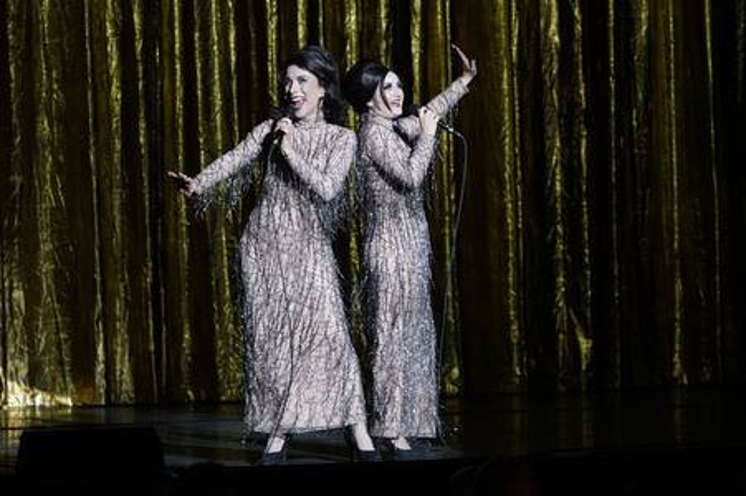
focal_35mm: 158
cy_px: 248
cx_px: 373
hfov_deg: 13.0
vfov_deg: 8.7
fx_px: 3272
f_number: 5.6
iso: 2500
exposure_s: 1/400
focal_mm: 158
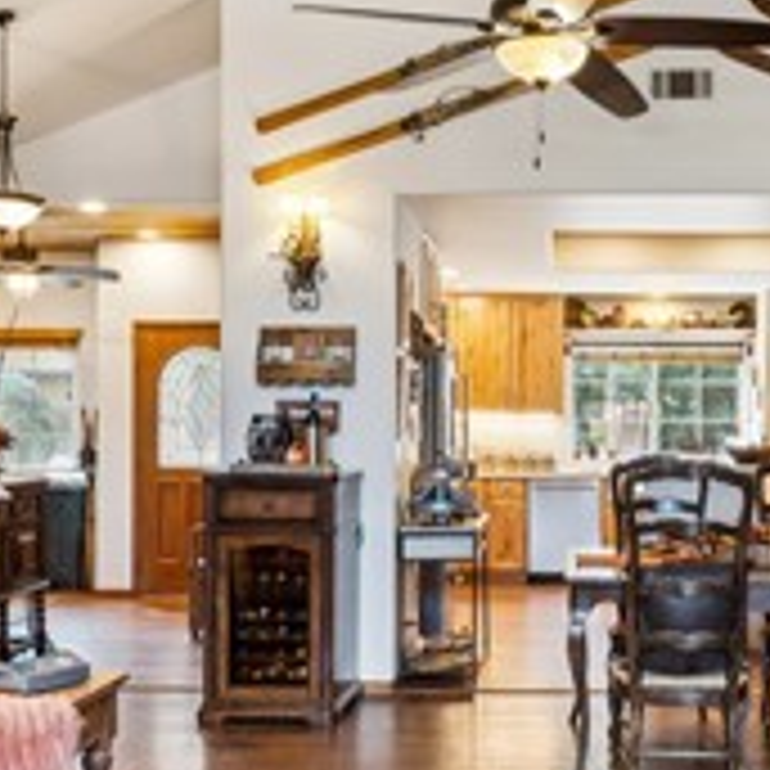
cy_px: 432
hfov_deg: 32.2
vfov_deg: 32.8
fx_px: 1308
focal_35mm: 52
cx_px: 581
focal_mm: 16.3
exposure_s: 1/1.25
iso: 100
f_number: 13
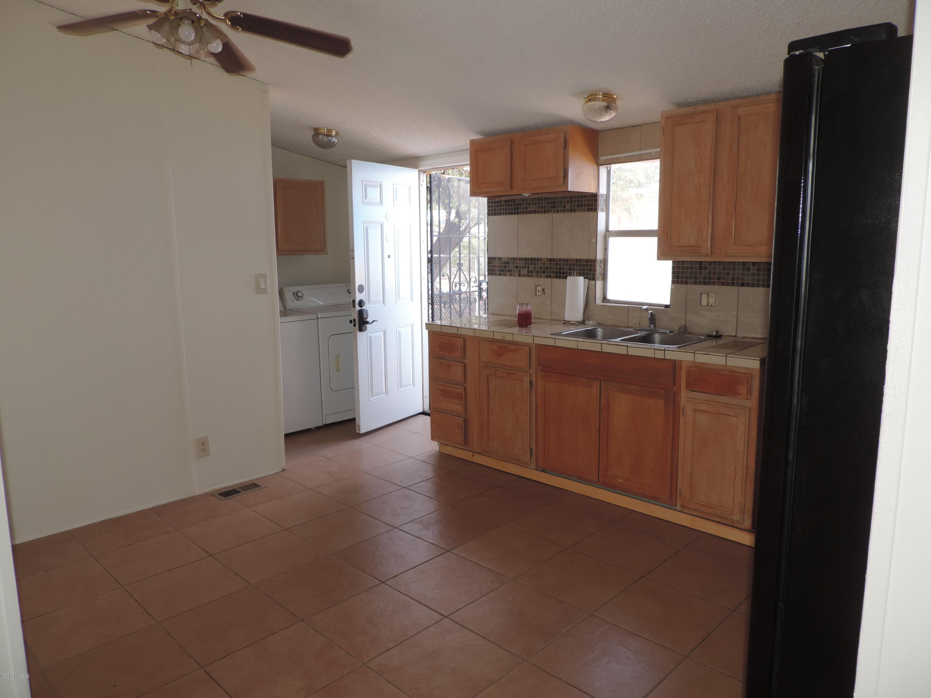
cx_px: 466
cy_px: 349
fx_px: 645
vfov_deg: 56.8
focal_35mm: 24
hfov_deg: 71.6
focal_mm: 4.3
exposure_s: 1/80
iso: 80
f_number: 3
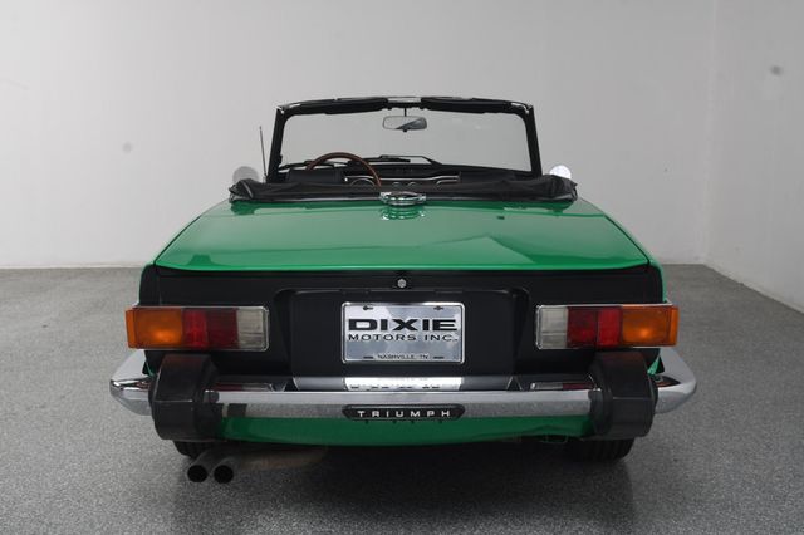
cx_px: 402
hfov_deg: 38.9
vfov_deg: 26.5
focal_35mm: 51
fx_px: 1138
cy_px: 268
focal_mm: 34
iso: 100
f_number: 10
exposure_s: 1/160
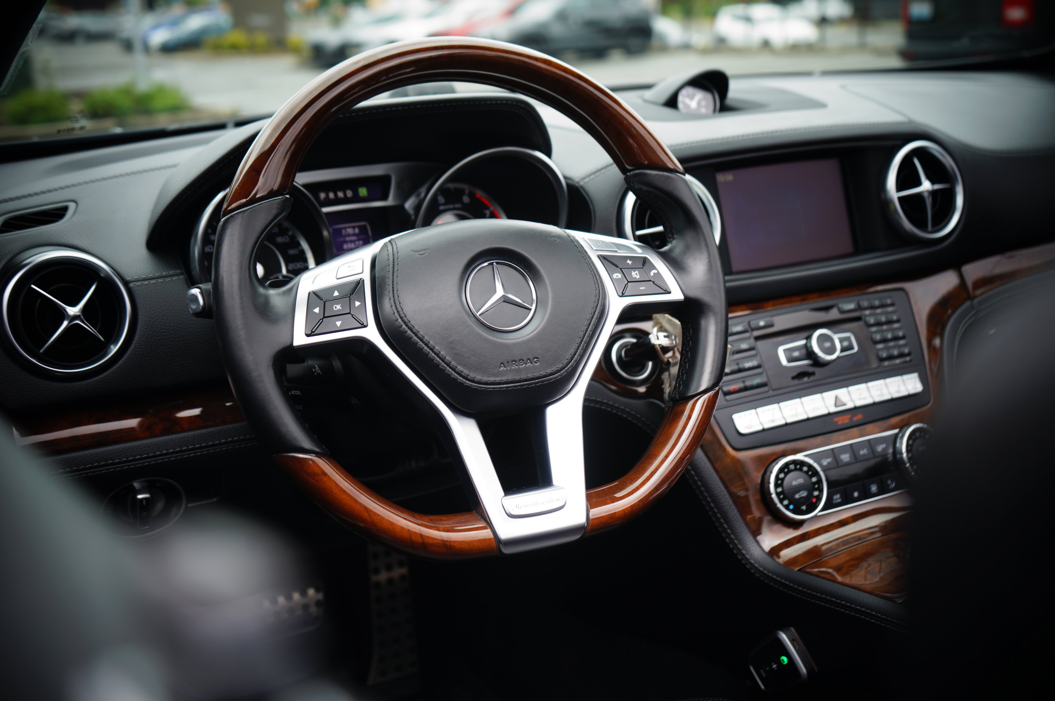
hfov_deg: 46.4
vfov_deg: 31.8
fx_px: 1230
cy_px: 350
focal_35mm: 42
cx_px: 528
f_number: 4.5
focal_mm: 42
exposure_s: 1/60
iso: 100
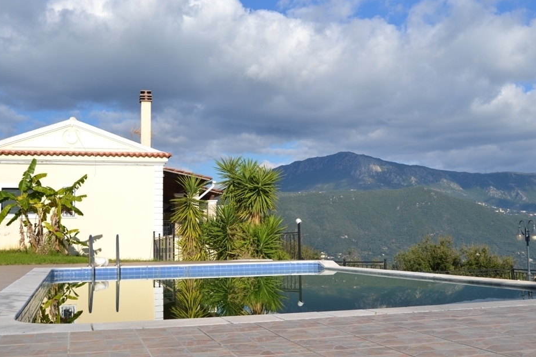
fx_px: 640
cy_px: 168
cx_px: 269
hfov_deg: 45.4
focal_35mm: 43
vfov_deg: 31.2
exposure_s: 1/400
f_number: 8
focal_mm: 26
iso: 100
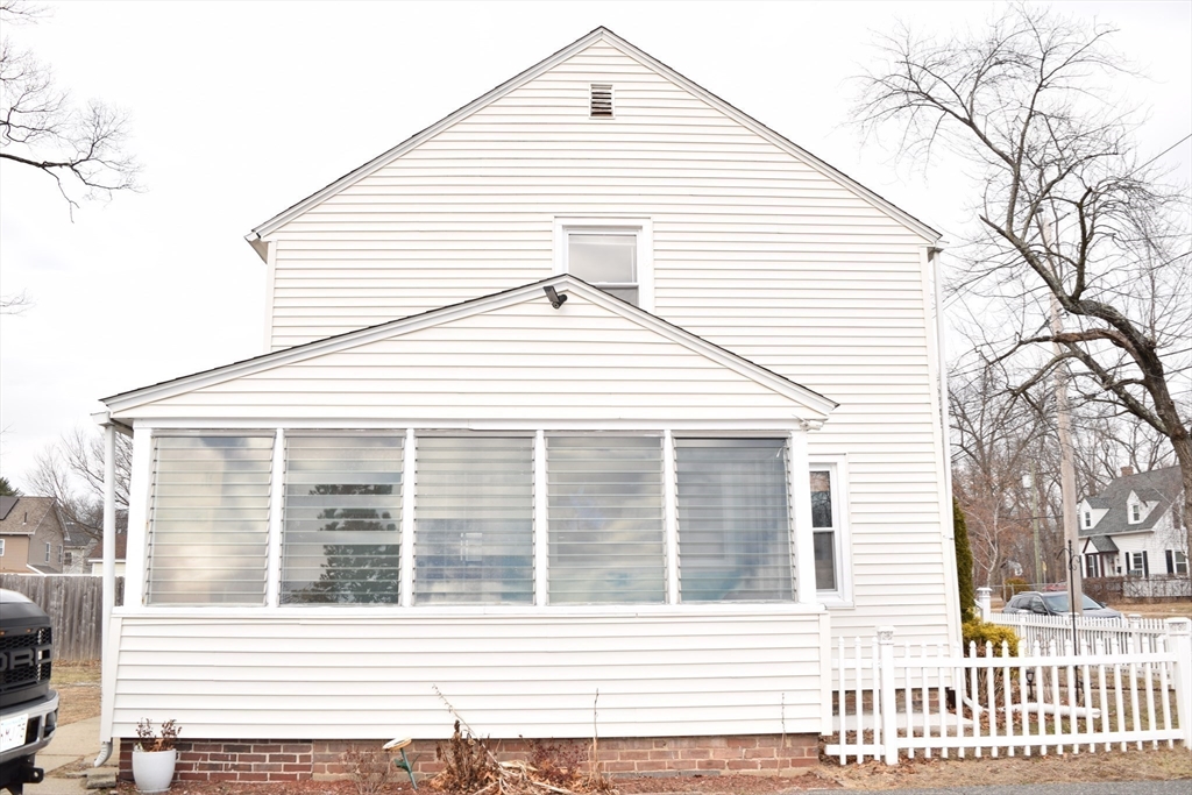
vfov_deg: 43.6
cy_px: 398
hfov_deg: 61.9
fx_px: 993
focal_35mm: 30
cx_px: 596
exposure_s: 1/100
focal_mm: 20
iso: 100
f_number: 6.3
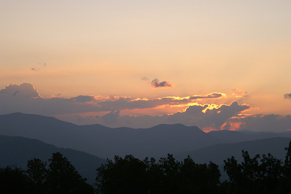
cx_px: 146
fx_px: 848
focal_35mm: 105
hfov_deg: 19.5
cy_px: 97
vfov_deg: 13.0
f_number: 5.6
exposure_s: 1/160
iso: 125
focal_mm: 70
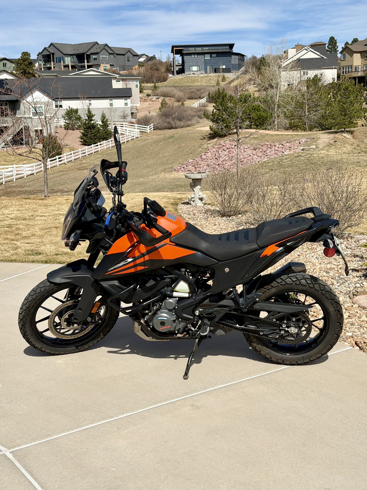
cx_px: 184
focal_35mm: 48
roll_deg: +2.6
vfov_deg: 39.7
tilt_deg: -11.5
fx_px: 679
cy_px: 245
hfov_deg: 30.3
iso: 64
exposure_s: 1/6536
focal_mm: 6.76
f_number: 1.78
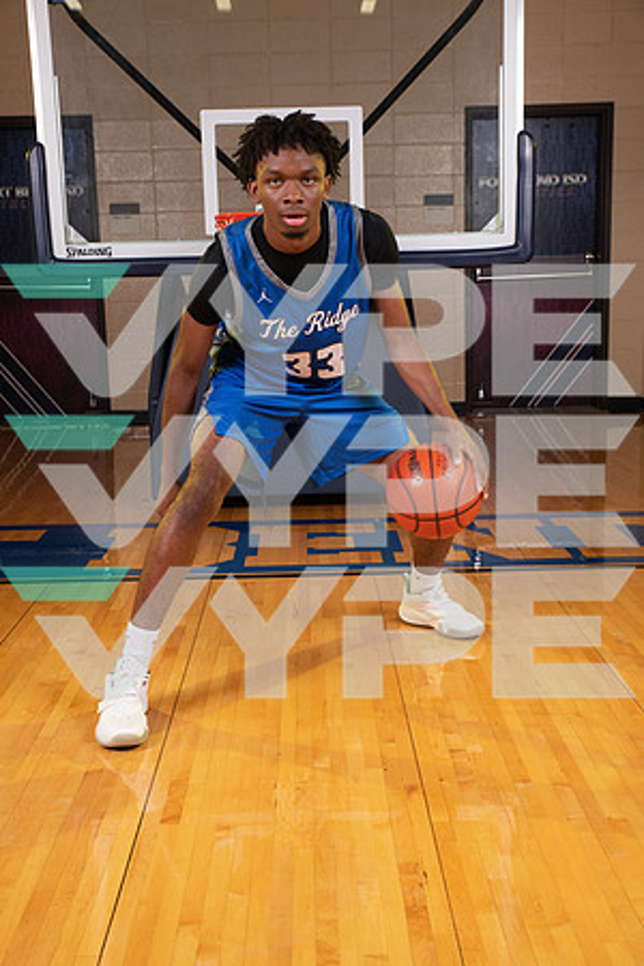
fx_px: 1234
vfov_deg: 42.7
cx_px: 322
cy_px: 483
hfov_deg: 29.2
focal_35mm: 46
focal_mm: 46
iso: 320
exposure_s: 1/320
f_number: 7.1
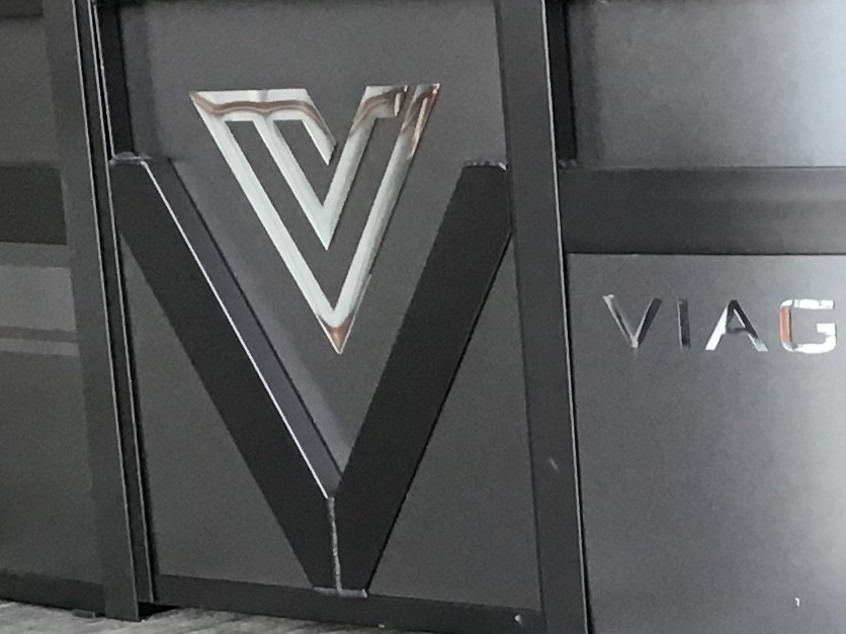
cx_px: 1102
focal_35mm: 121
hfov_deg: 15.5
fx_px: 2957
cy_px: 532
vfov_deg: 12.2
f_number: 2.4
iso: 50
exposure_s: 1/30
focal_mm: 3.3
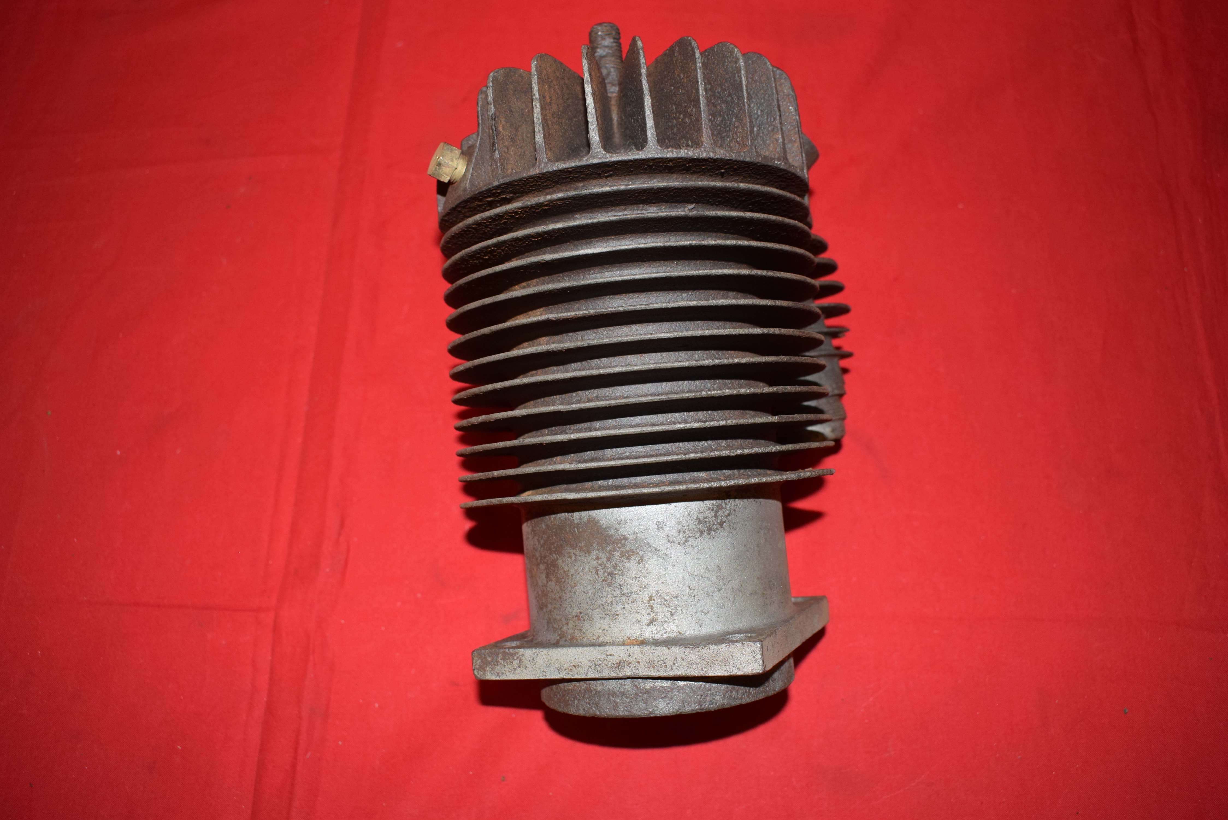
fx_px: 1075
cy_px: 410
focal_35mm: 32
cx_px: 614
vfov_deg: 41.7
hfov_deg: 59.5
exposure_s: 1/160
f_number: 5
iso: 640
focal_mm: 21
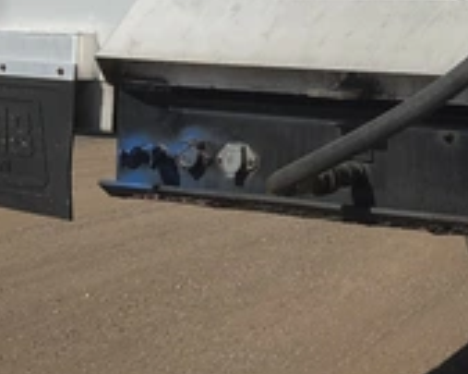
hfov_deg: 26.9
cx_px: 454
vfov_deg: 22.6
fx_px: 927
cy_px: 100
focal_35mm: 67
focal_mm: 3
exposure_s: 1/8621
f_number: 1.8
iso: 25
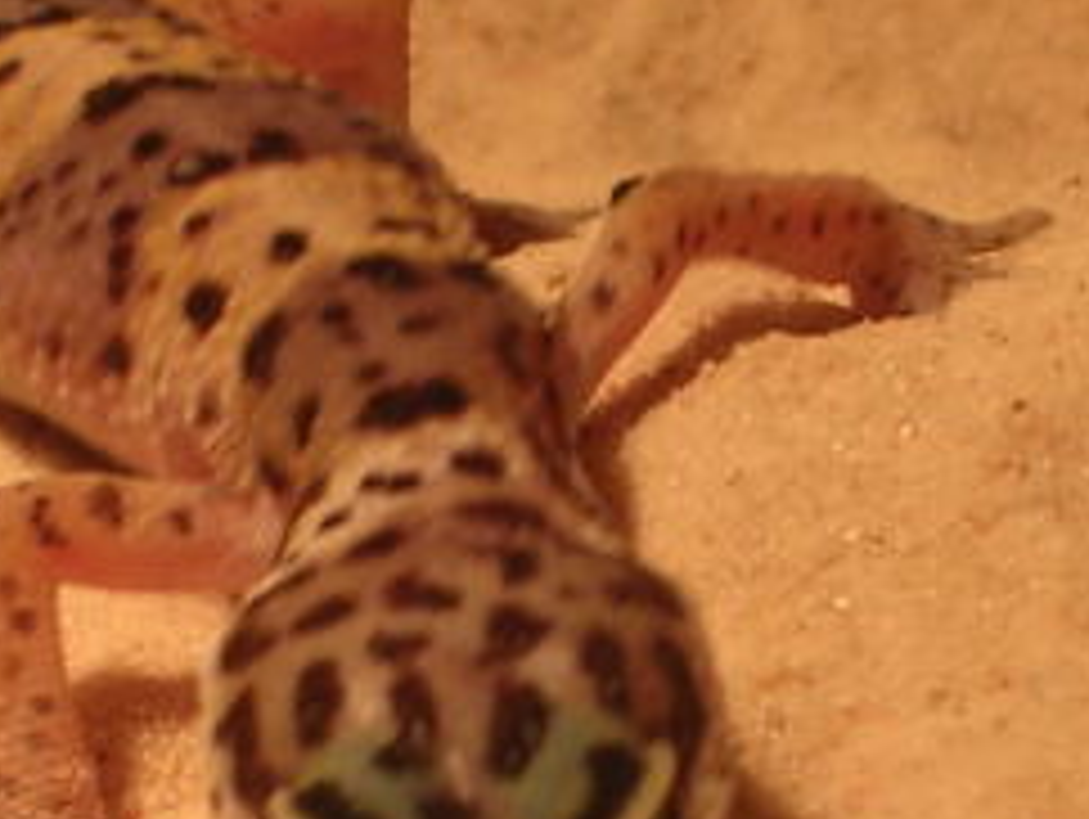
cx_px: 468
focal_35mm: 380
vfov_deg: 3.9
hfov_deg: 5.2
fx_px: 11966
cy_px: 396
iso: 100
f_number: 4.9
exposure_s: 1/29.6
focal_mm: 17.4
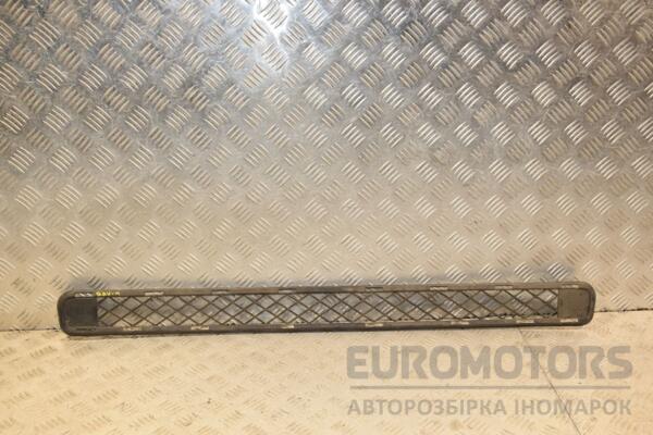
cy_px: 218
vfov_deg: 34.2
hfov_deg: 49.6
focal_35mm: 39
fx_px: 707
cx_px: 326
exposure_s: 1/200
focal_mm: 26
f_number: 6.3
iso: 800
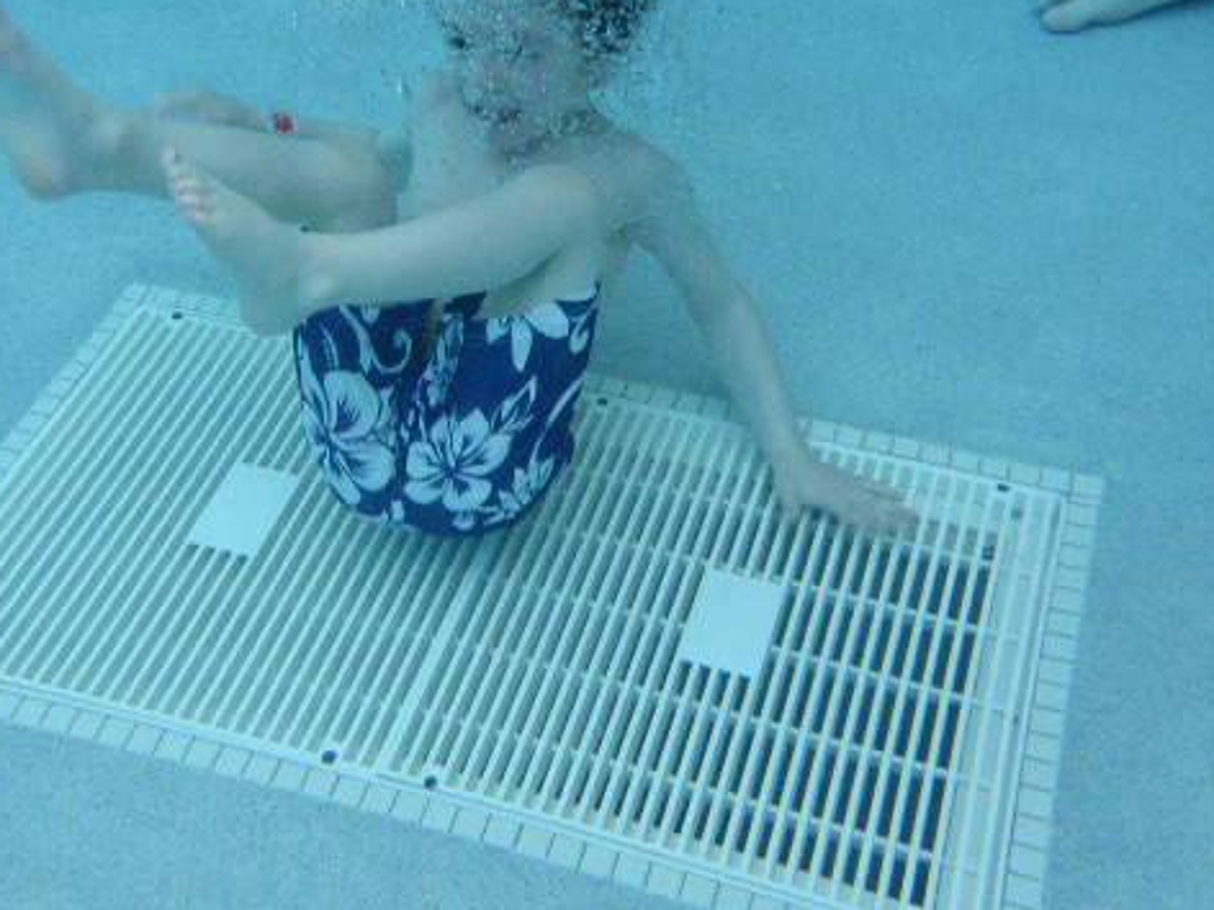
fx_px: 1333
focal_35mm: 38
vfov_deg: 37.5
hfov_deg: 48.8
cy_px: 339
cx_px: 504
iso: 640
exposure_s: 1/125
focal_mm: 4.9
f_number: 3.3
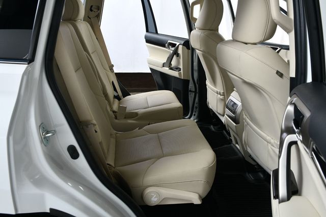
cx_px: 163
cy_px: 108
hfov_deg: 57.2
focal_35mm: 33
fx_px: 299
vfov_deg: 39.9
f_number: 9
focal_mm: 22
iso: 100
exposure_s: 1/160
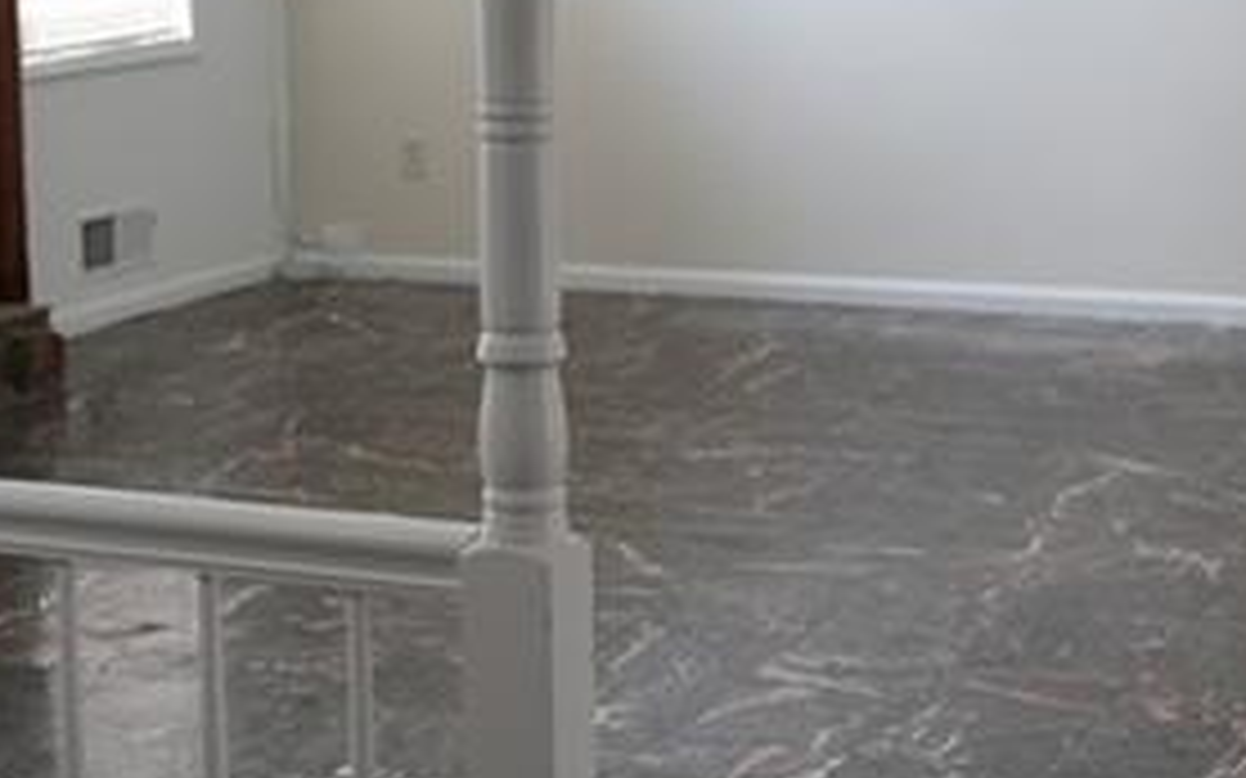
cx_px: 949
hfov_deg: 21.9
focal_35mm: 94
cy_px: 247
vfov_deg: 13.9
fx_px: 3191
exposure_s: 1/160
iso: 1600
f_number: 3.2
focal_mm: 25
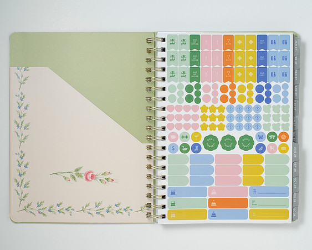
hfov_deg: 28.6
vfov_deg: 23.0
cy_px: 131
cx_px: 163
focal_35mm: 66
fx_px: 613
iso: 200
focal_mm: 50
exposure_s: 1/200
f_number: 9
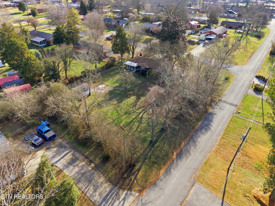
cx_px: 138
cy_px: 103
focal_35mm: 24
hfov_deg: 71.6
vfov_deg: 56.8
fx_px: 191
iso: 100
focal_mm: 8.7
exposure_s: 1/800
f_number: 1.8
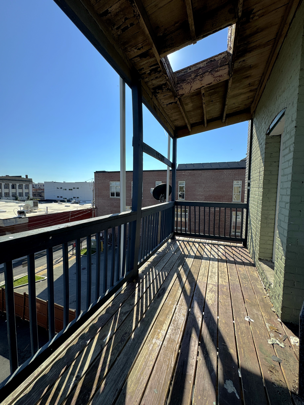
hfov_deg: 85.7
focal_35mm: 14
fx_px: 164
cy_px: 202
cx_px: 152
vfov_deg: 102.1
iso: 50
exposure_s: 1/2028
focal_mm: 2.22
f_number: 2.2
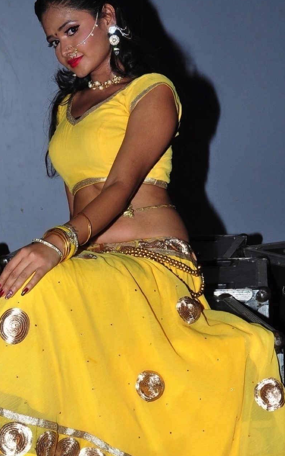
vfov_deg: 27.8
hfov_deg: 17.5
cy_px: 280
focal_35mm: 74
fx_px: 920
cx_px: 80
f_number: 16
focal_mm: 34
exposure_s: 1/125
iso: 500
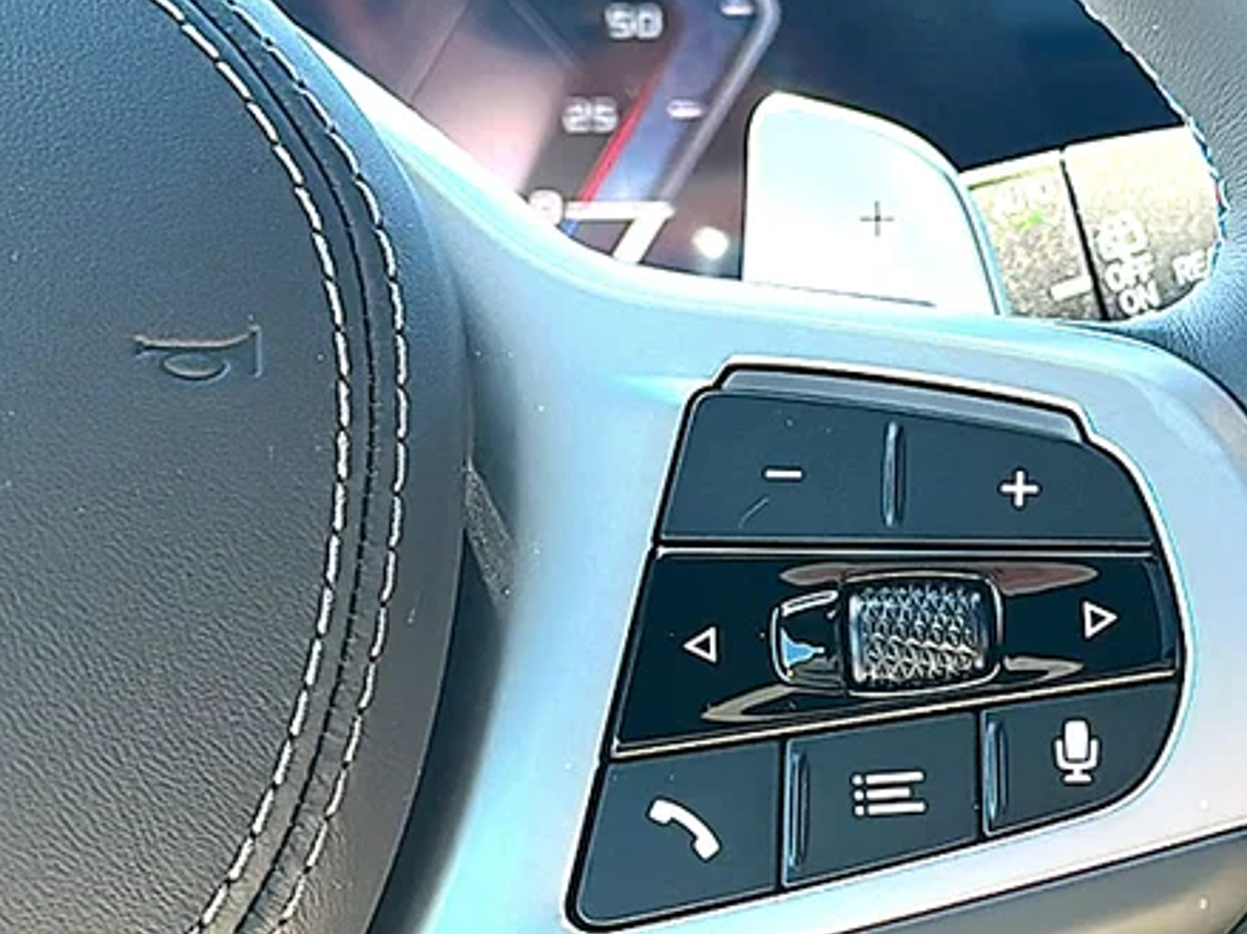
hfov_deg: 25.7
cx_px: 909
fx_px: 2701
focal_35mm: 75
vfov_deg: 19.6
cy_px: 581
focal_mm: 6.86
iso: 100
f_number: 1.78
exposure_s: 1/237
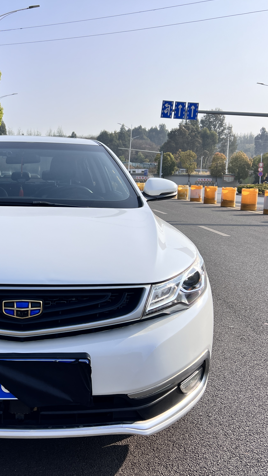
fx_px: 480
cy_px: 238
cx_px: 29
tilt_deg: -5.1
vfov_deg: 52.8
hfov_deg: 29.9
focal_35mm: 38
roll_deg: -0.7
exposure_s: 1/4444
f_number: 1.5
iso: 50
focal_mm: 5.7
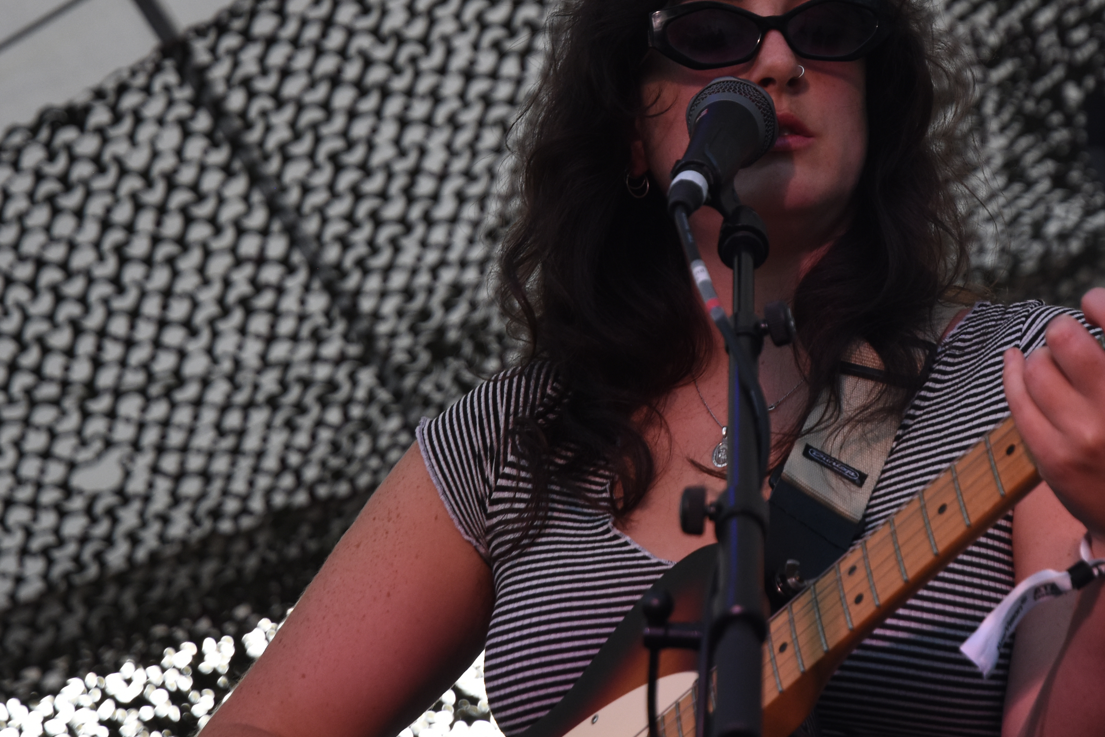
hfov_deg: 14.1
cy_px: 147
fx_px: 4450
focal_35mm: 145
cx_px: 712
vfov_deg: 9.4
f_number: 4
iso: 500
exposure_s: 1/500
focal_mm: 52
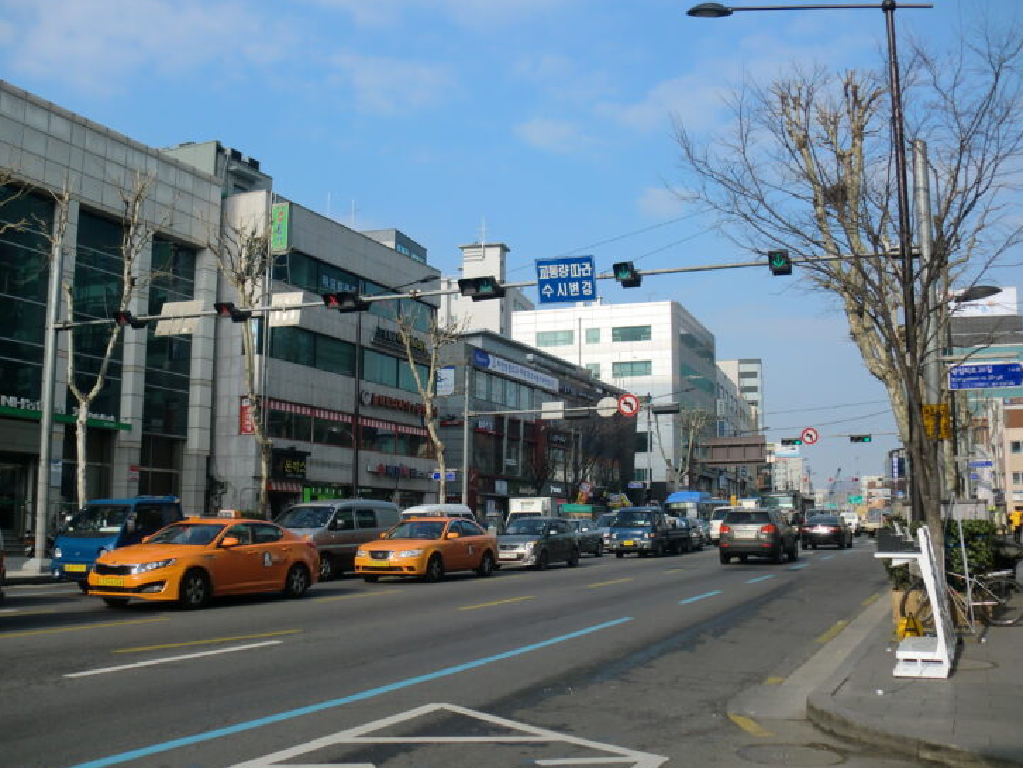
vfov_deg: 38.7
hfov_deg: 50.1
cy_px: 380
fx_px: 1094
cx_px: 497
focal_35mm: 37
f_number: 7.8
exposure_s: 1/160
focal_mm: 6.3
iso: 64
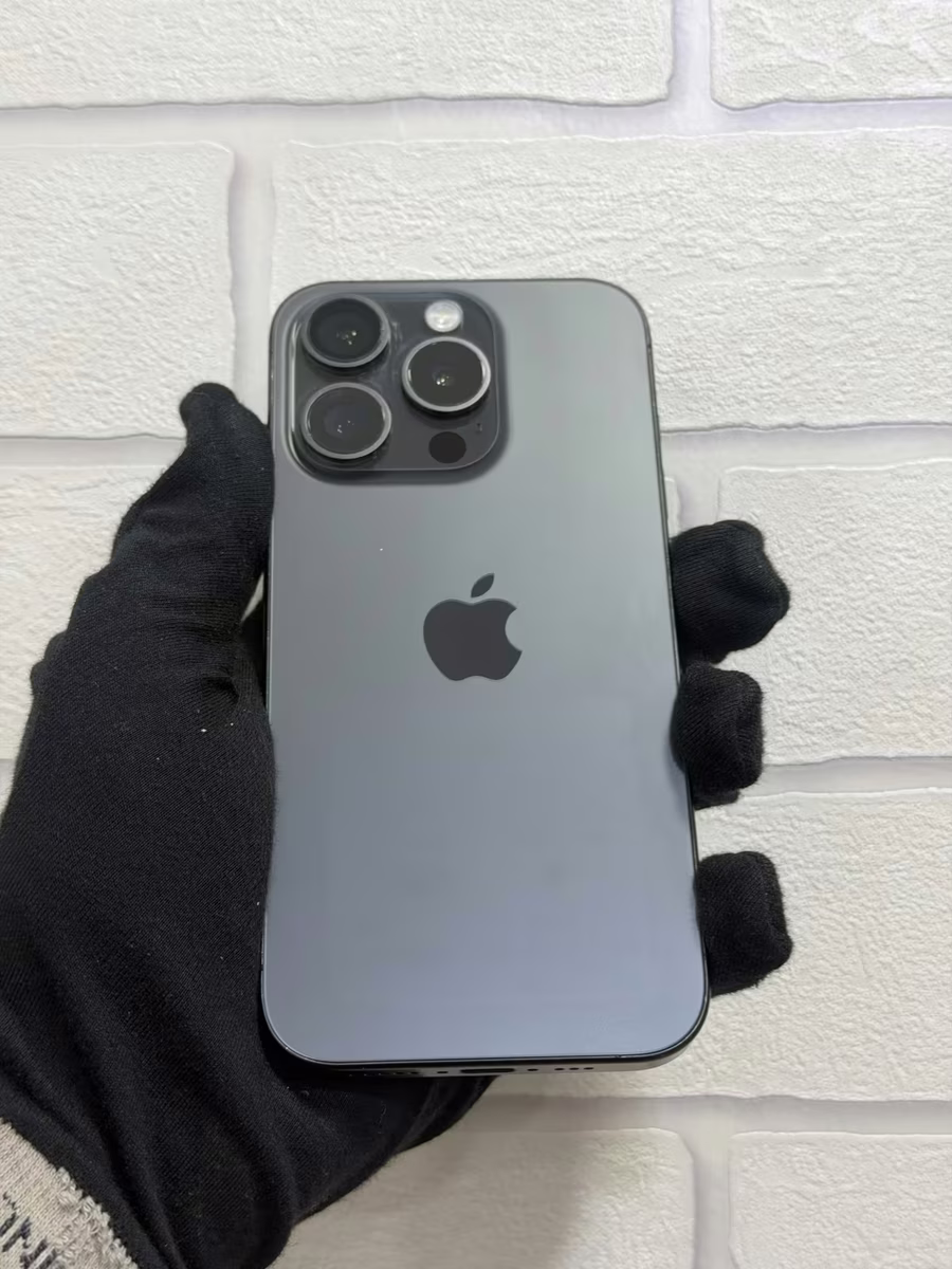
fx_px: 1760
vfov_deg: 39.7
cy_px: 634
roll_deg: +0.2
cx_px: 476
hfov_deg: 30.3
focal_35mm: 48
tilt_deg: +3.3
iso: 64
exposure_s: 1/50
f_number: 1.78
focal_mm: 6.76
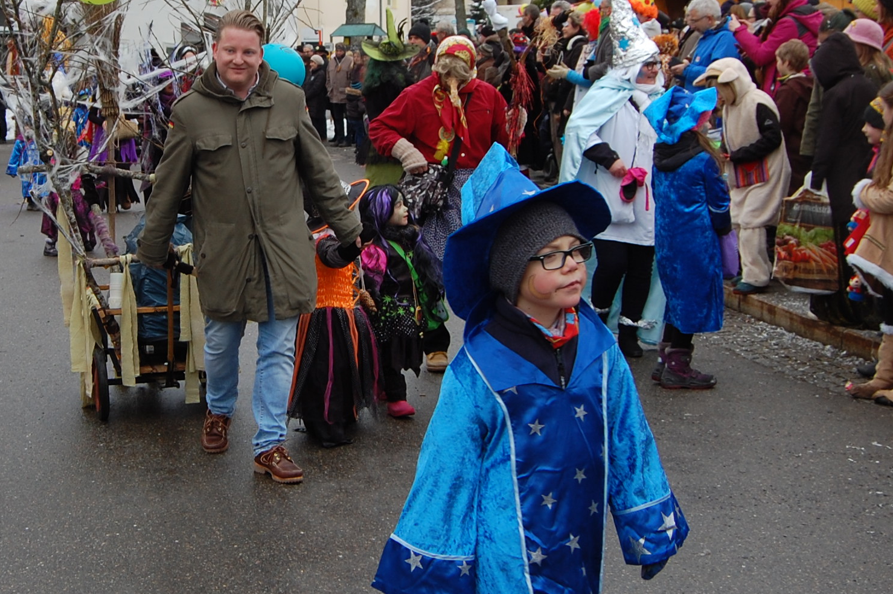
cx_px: 269
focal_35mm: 61
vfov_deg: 22.2
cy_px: 238
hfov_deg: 32.5
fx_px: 1512
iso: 200
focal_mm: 20
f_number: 5.6
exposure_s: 1/125
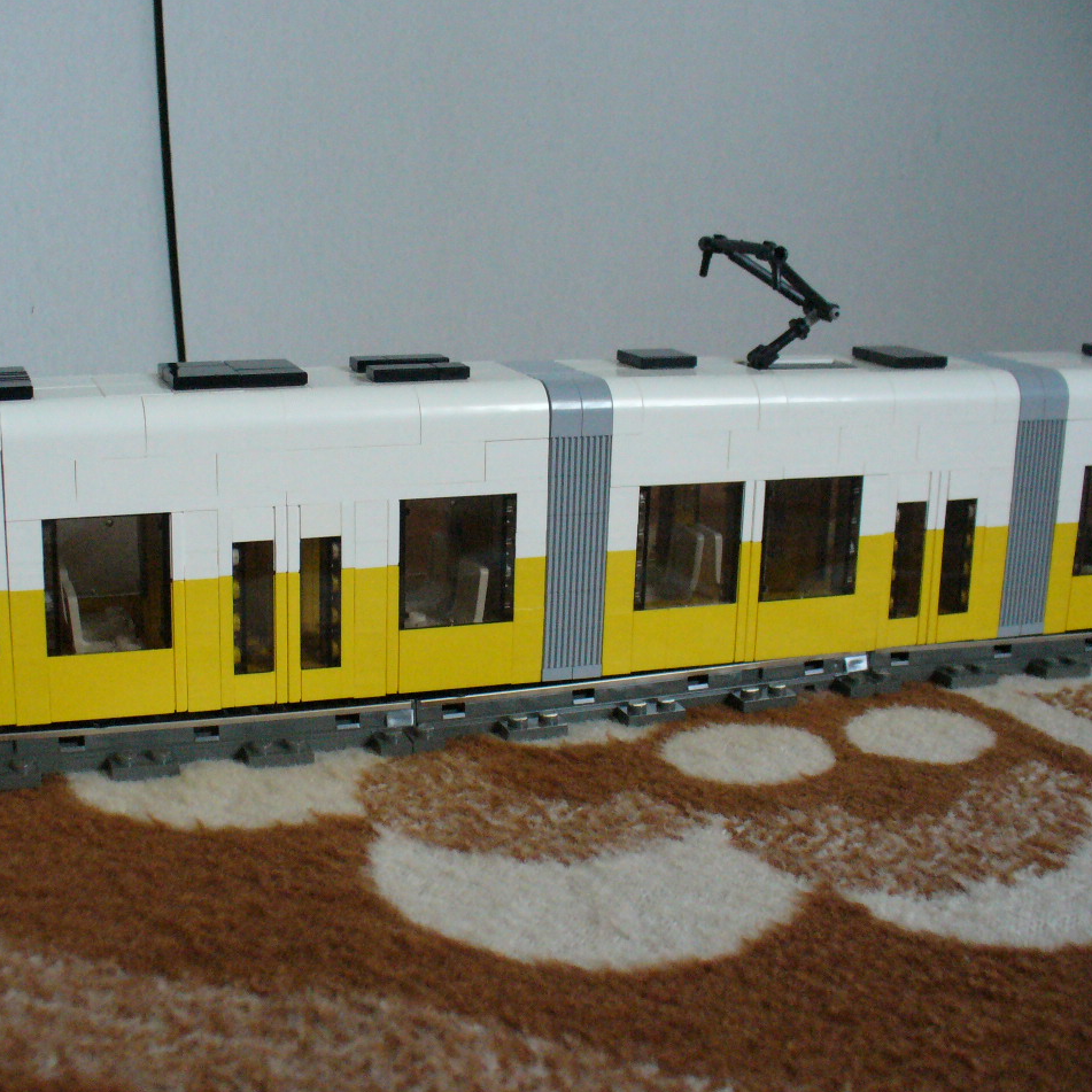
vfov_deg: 38.3
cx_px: 446
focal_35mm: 44
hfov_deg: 38.2
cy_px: 544
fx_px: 1570
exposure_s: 1/60
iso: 400
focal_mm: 6.1
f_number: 2.8
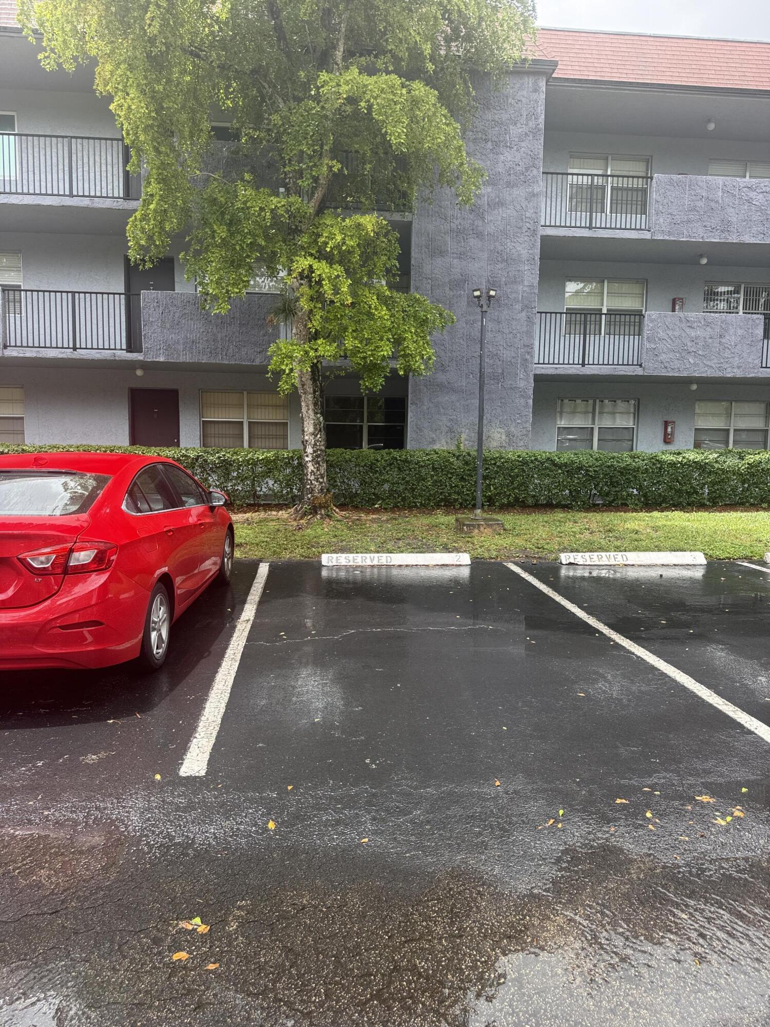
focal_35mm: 24
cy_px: 514
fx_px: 712
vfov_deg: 71.6
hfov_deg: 56.8
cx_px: 385
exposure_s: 1/708
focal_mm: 6.76
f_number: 1.78
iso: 80
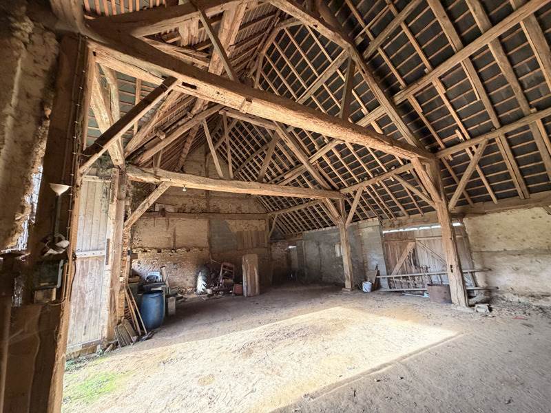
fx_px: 223
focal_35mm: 14
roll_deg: +5.0
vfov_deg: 85.7
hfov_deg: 102.1
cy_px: 206
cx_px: 276
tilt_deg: +11.3
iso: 320
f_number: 2.2
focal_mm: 2.22
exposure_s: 1/73
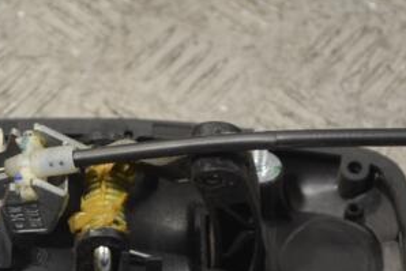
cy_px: 221
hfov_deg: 14.1
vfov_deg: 9.4
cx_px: 86
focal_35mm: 145
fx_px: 1636
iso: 200
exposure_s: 1/30
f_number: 5.3
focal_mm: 48
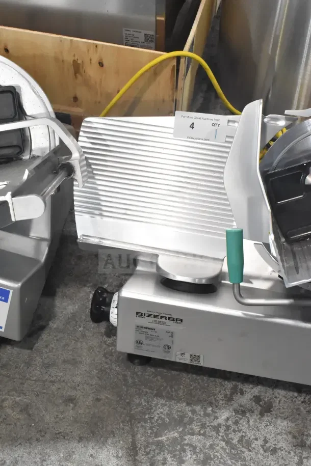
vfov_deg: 37.9
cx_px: 156
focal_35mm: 52
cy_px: 233
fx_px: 680
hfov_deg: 25.8
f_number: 8
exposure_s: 1/250
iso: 6400
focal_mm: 35
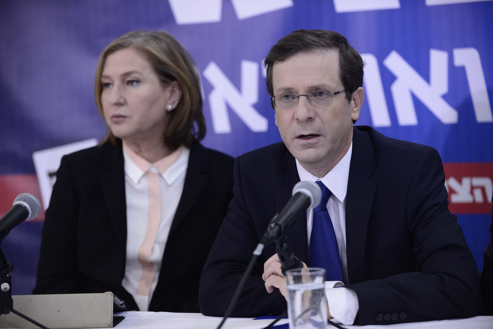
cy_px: 164
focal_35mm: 105
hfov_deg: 19.4
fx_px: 1438
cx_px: 246
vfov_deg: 13.1
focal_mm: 105
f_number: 3.2
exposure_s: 1/200
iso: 2500
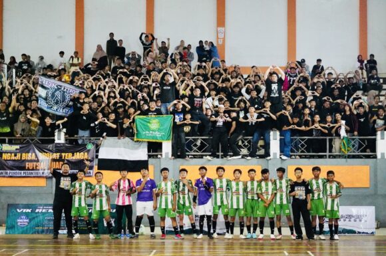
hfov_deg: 27.0
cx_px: 193
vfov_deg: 18.1
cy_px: 128
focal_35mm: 75
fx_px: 803
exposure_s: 1/1000
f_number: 1.8
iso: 10000
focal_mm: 50
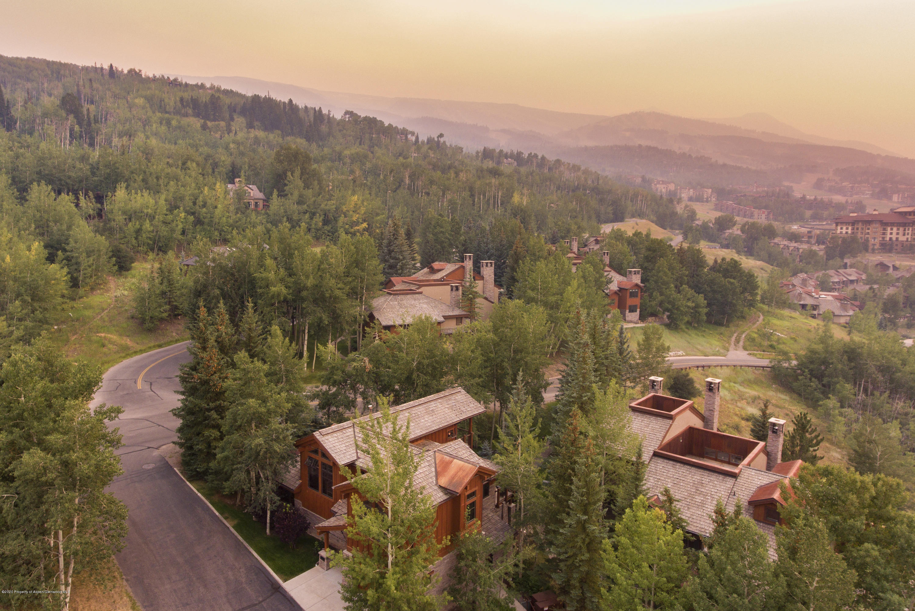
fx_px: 559
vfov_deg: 57.3
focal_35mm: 22
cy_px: 306
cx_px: 458
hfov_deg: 78.6
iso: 640
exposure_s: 1/250
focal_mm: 22
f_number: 7.1
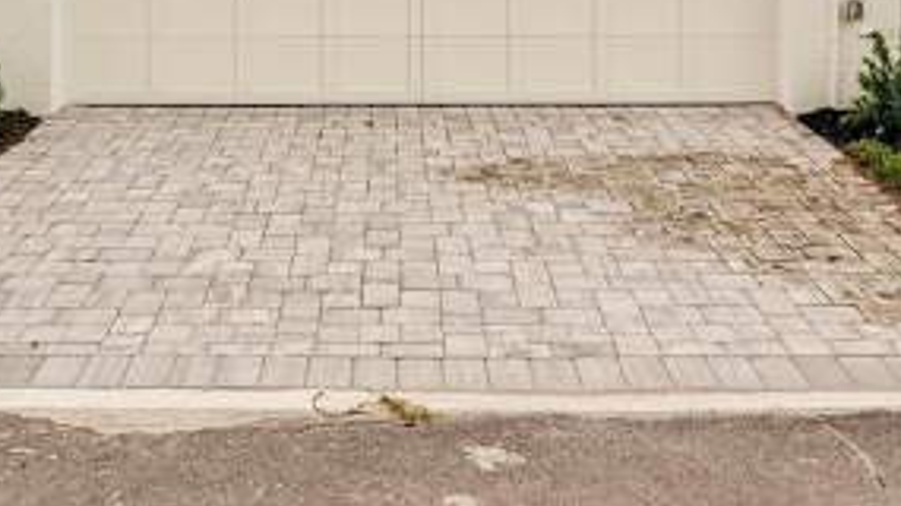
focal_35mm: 47
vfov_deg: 23.4
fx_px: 1122
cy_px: -90
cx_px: 405
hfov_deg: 43.7
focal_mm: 16
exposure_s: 1/800
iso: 400
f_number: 8
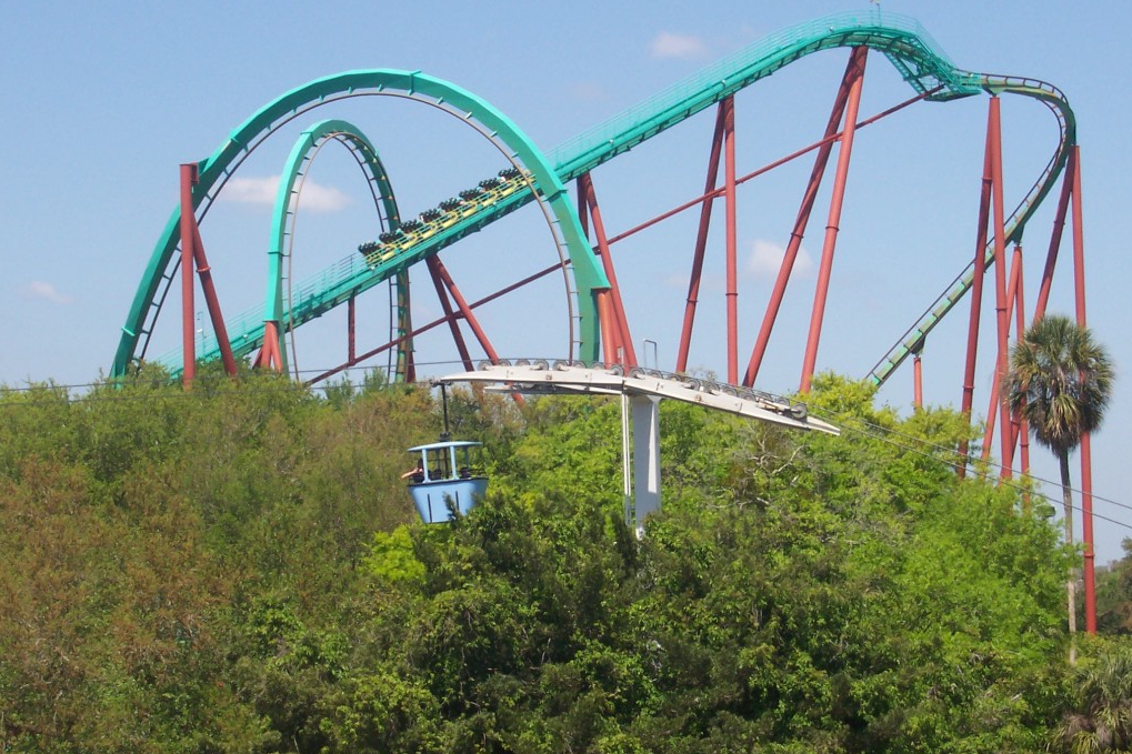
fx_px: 3647
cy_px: 398
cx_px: 565
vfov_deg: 11.8
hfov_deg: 17.6
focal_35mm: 116
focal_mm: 16.8
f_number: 9.5
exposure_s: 1/250
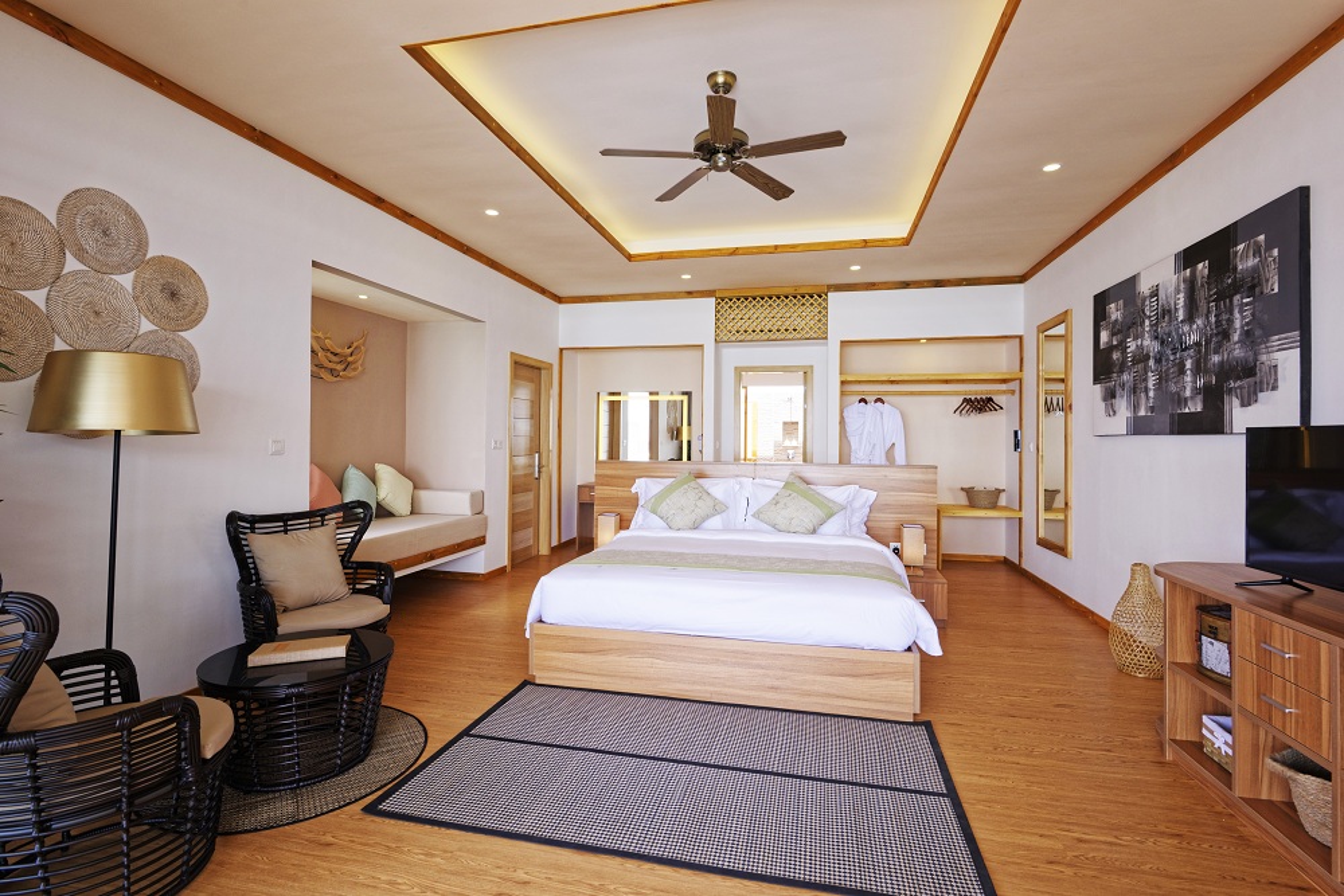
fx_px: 635
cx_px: 672
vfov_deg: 70.5
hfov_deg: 93.3
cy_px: 448
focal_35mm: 17
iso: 100
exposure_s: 1/40
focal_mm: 17
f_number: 8
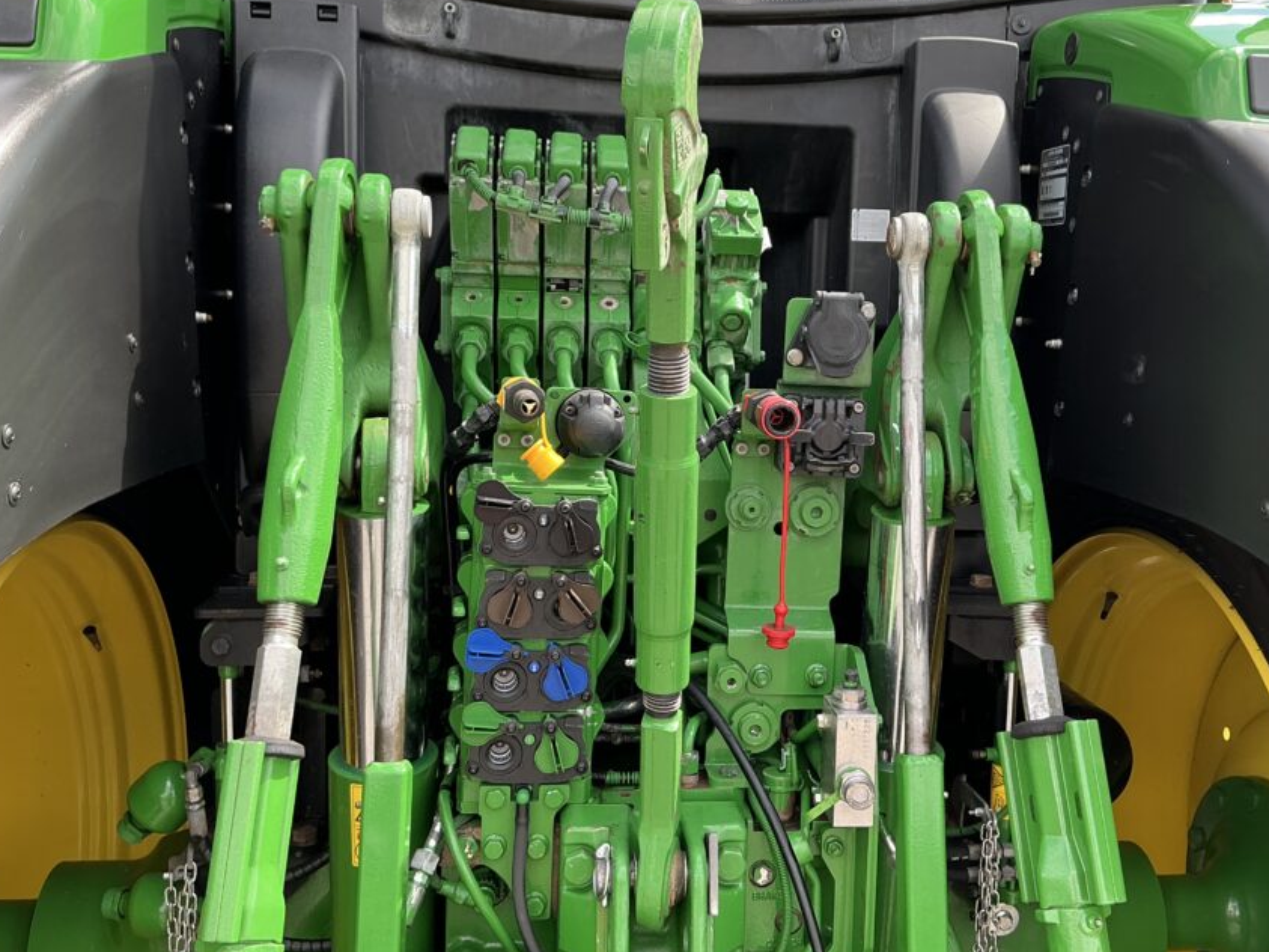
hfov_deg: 53.8
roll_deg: -2.6
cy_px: 459
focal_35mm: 34
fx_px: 1246
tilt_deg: -4.8
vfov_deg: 41.8
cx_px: 727
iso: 20
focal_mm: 3
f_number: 1.8
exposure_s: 1/192
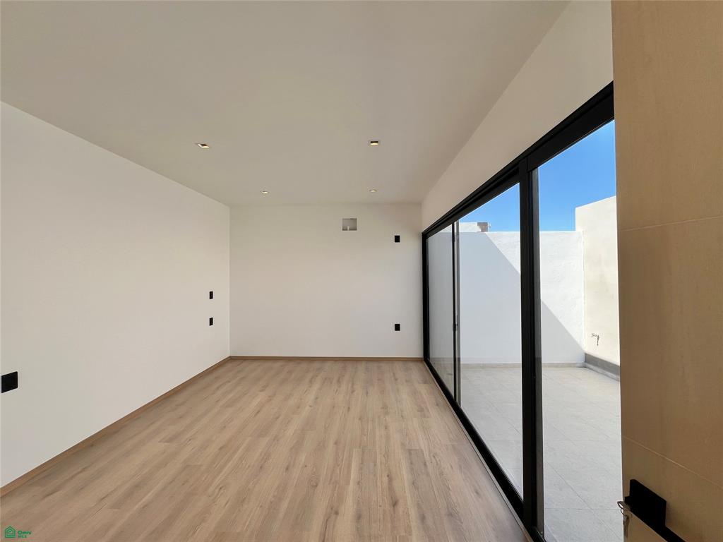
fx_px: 272
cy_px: 271
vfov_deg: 89.9
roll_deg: +0.0
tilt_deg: +0.8
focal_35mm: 13
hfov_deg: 106.2
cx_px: 362
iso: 32
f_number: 1.8
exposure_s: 1/431
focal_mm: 1.57
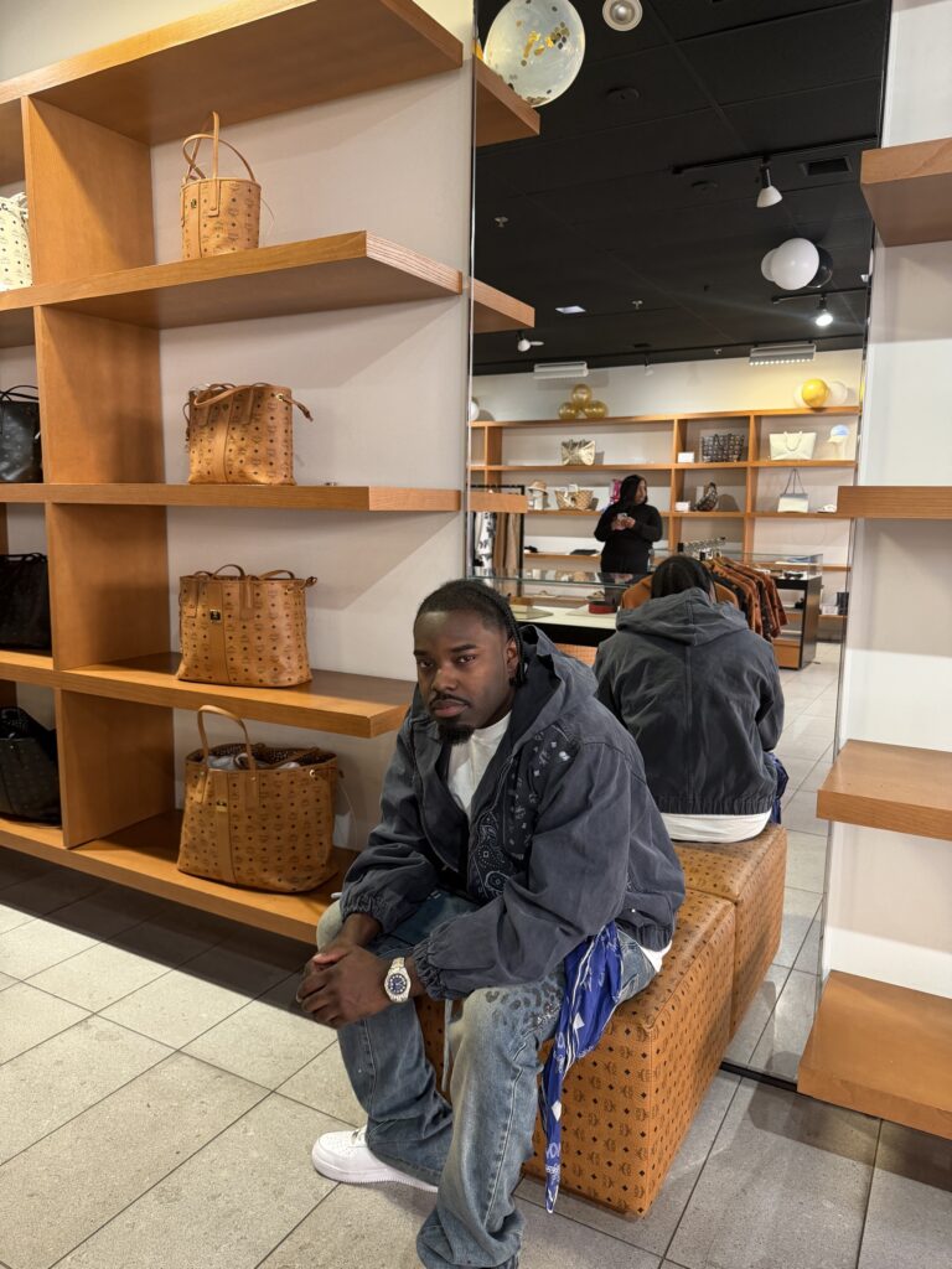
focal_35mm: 24
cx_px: 476
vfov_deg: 71.6
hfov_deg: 56.8
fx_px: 880
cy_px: 634
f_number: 1.78
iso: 250
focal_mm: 6.76
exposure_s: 1/60
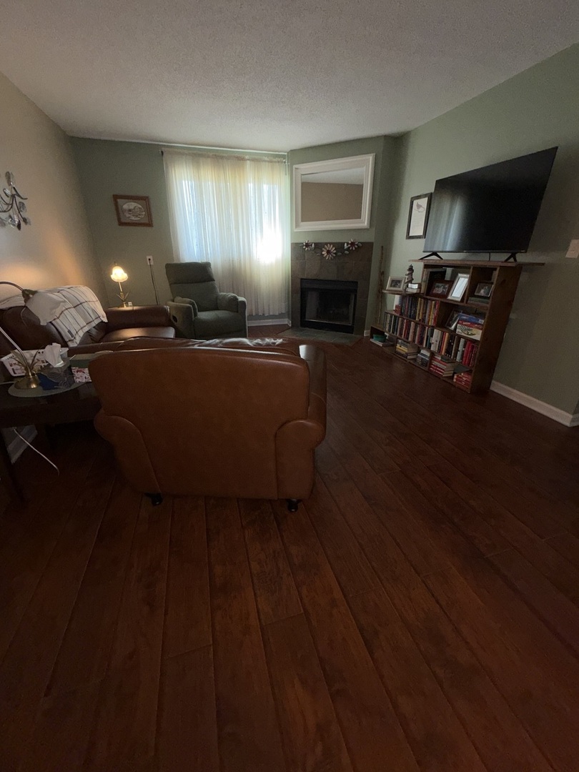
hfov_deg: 85.7
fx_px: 312
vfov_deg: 102.1
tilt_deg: -24.1
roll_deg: -0.4
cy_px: 386
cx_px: 290
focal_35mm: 14
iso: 64
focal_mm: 2.22
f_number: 2.2
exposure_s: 1/60
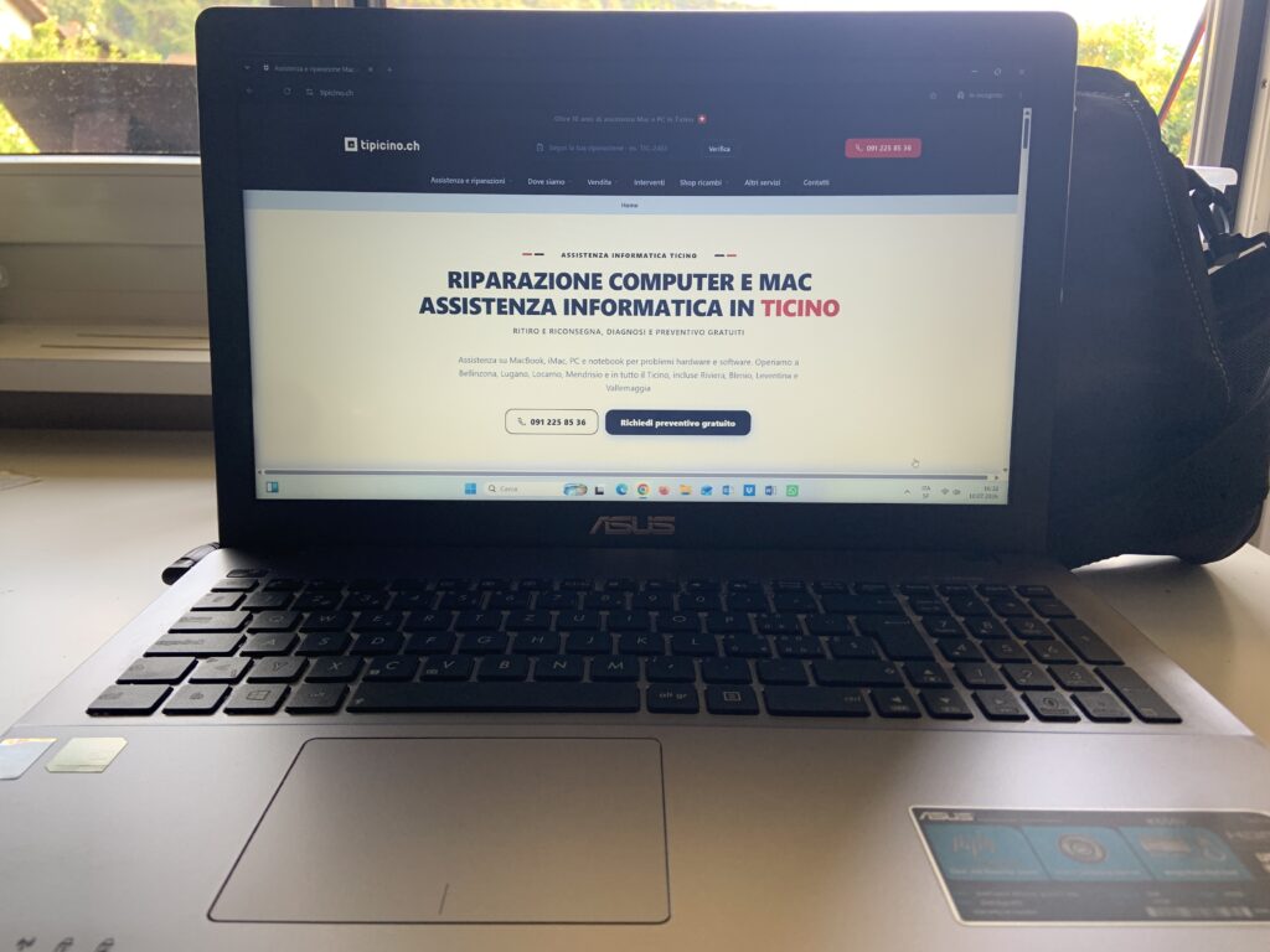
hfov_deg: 67.3
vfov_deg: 53.1
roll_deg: -0.4
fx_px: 954
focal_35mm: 26
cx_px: 635
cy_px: 476
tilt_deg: -15.4
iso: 64
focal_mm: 4.25
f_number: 1.8
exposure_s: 1/121
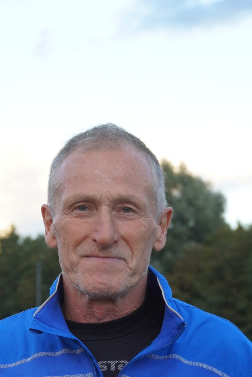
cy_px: 386
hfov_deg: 9.5
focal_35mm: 144
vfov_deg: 14.0
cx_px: 101
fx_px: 1511
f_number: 5
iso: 320
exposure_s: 1/160
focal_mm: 42
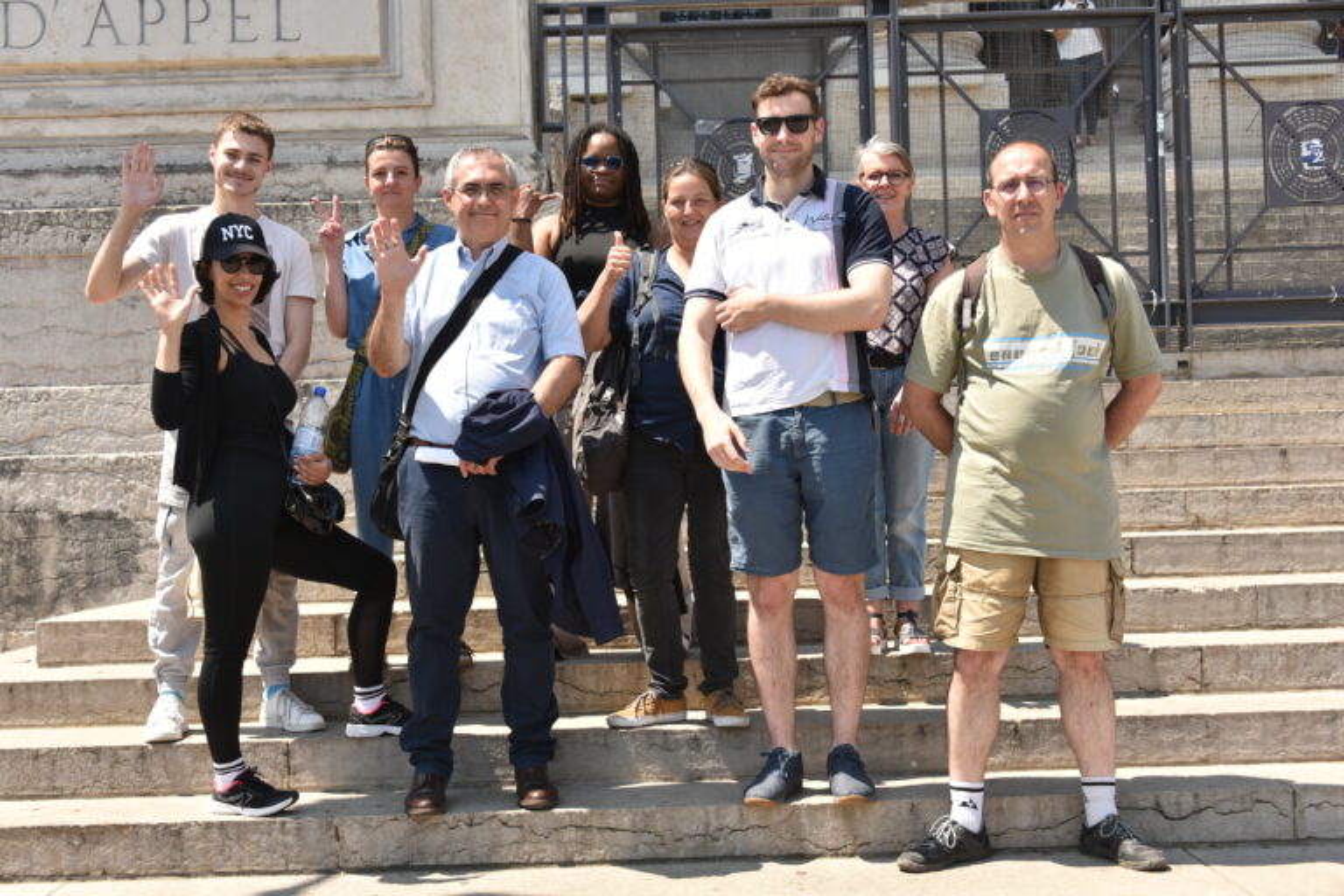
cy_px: 448
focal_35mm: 45
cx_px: 672
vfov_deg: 29.9
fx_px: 1680
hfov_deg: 43.6
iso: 125
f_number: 7.1
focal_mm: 45
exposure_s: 1/200
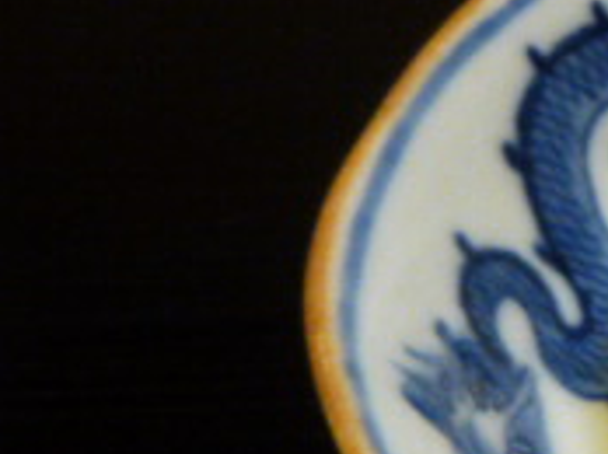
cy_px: 251
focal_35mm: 92
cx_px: 1059
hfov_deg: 17.7
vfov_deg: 16.0
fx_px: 1614
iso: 800
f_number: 3.1
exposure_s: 1/8
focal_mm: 4.5
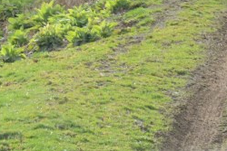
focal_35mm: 352
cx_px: 364
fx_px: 2221
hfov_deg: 5.8
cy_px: -77
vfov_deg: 3.9
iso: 800
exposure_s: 1/320
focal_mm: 86
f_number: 9
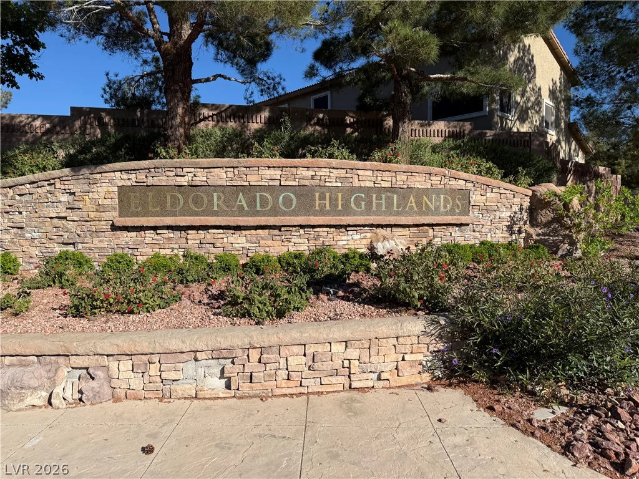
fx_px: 443
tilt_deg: -0.7
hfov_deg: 71.6
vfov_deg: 56.8
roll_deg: +0.6
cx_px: 320
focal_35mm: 24
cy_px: 240
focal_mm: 6.76
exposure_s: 1/5714
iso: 80
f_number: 1.78
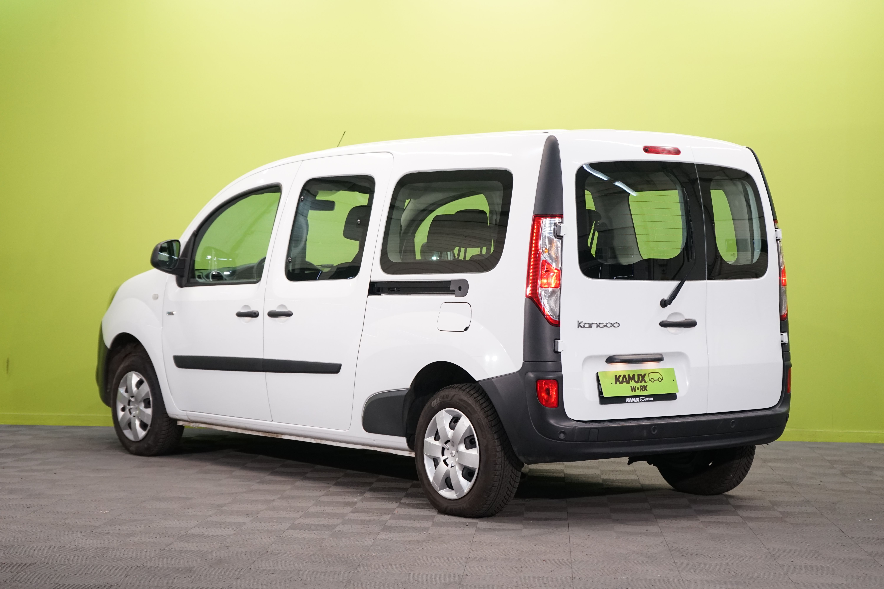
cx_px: 442
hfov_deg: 28.8
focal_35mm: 70
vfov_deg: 19.5
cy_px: 294
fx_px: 1719
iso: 1600
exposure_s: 1/100
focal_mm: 70
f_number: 6.3
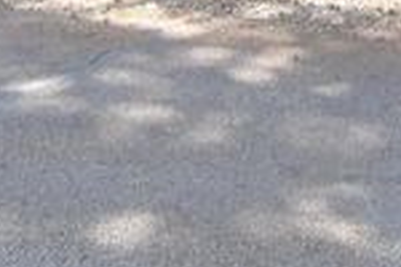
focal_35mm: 133
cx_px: 406
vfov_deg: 8.8
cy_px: -487
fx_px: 1486
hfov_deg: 15.1
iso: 280
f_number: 5.6
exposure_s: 1/250
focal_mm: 13
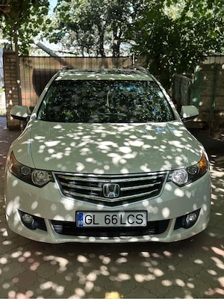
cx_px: 112
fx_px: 414
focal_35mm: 48
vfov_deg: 39.7
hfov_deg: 30.3
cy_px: 150
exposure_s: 1/816
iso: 80
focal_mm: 6.86
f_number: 1.78
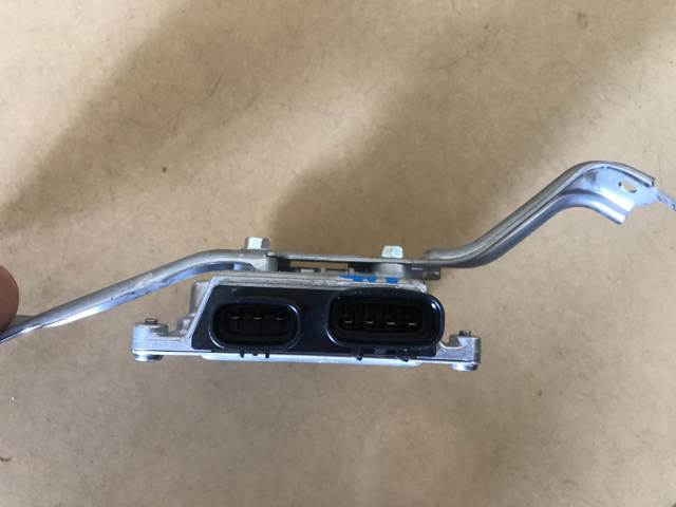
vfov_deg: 49.7
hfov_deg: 63.4
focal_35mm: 28
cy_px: 254
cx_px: 338
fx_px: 547
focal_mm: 4
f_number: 1.8
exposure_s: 1/17
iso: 100
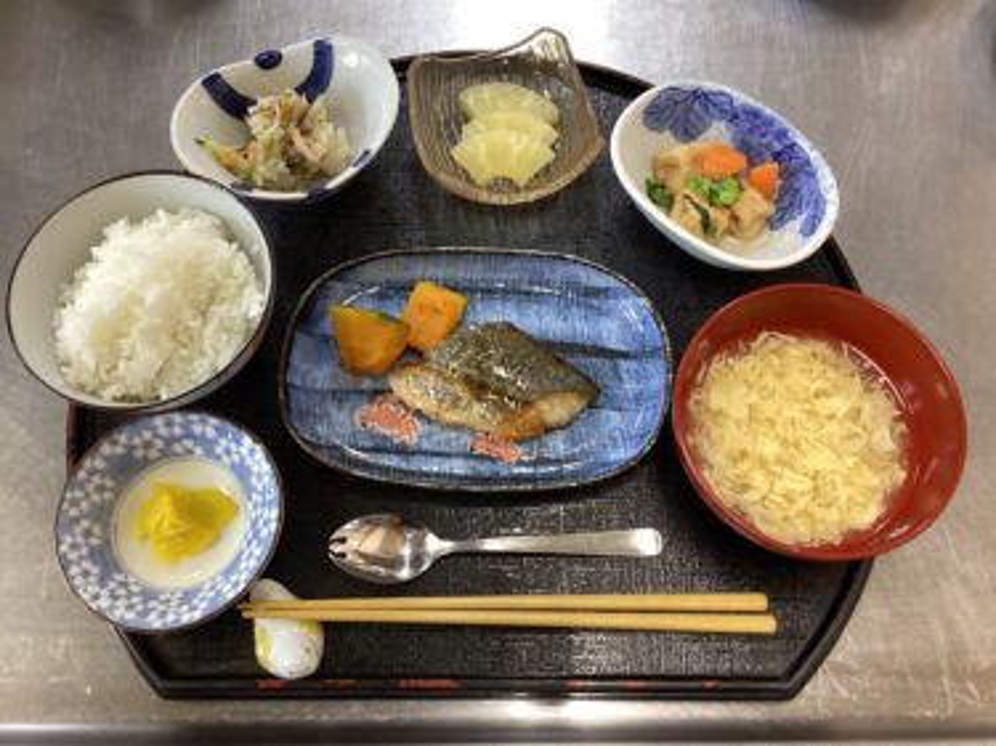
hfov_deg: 58.4
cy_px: 373
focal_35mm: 31
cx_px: 498
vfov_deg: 45.4
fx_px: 892
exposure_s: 1/60
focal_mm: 3.3
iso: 200
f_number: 2.4
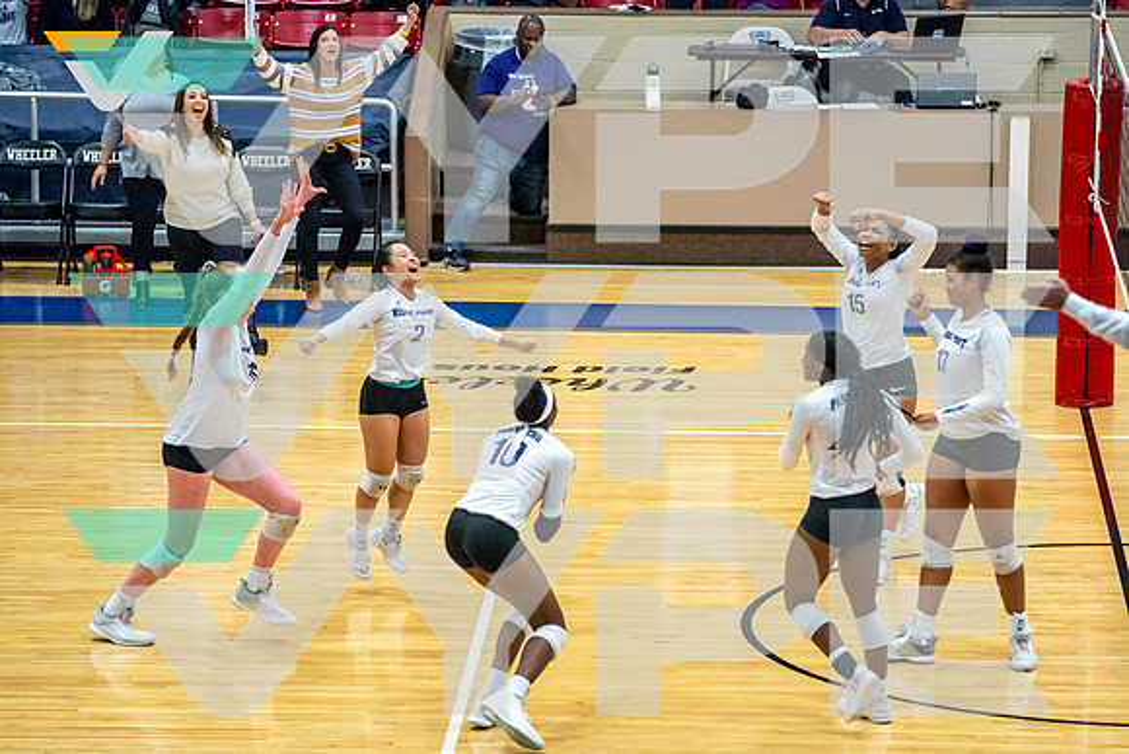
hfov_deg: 11.8
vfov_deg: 7.9
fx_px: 5455
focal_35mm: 174
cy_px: 419
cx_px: 639
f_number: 2.8
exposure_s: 1/1250
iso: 2000
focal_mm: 150
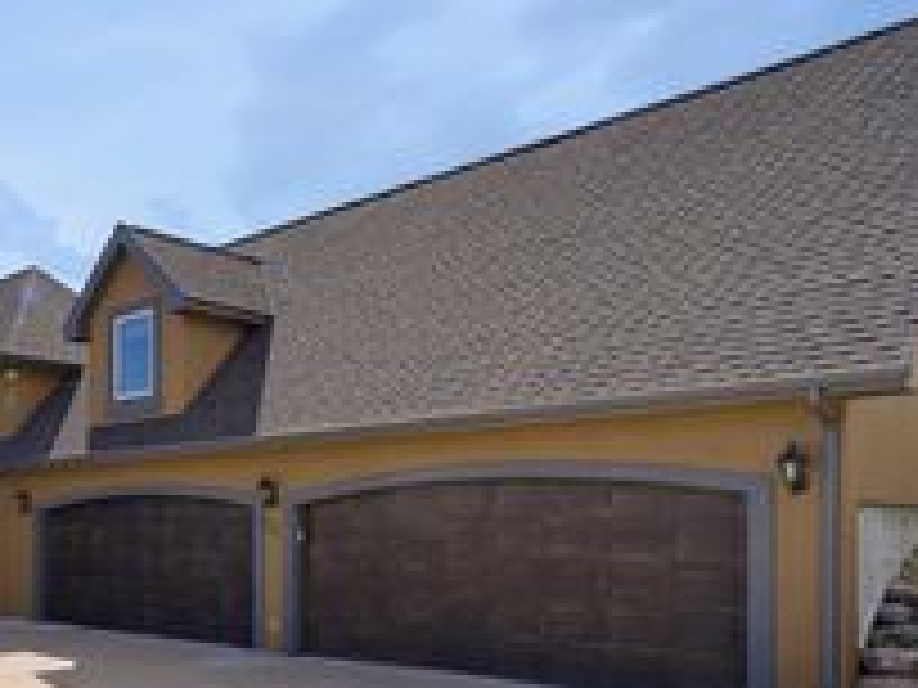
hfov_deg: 45.4
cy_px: 533
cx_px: -27
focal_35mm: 33
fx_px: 875
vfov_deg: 41.4
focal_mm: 14
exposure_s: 1/250
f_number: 8
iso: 200
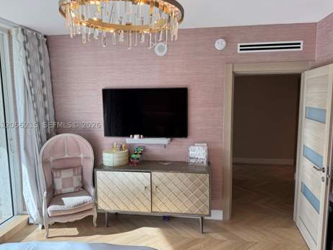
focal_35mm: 25
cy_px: 125
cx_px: 167
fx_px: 241
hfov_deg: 69.4
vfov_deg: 54.9
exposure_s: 1/379
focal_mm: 6.76
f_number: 1.78
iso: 80
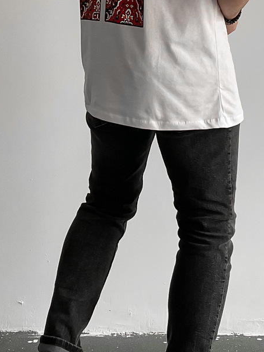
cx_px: 120
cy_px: 24
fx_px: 783
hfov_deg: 19.1
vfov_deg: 24.5
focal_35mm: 77
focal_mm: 3
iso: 50
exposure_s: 1/120
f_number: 1.8
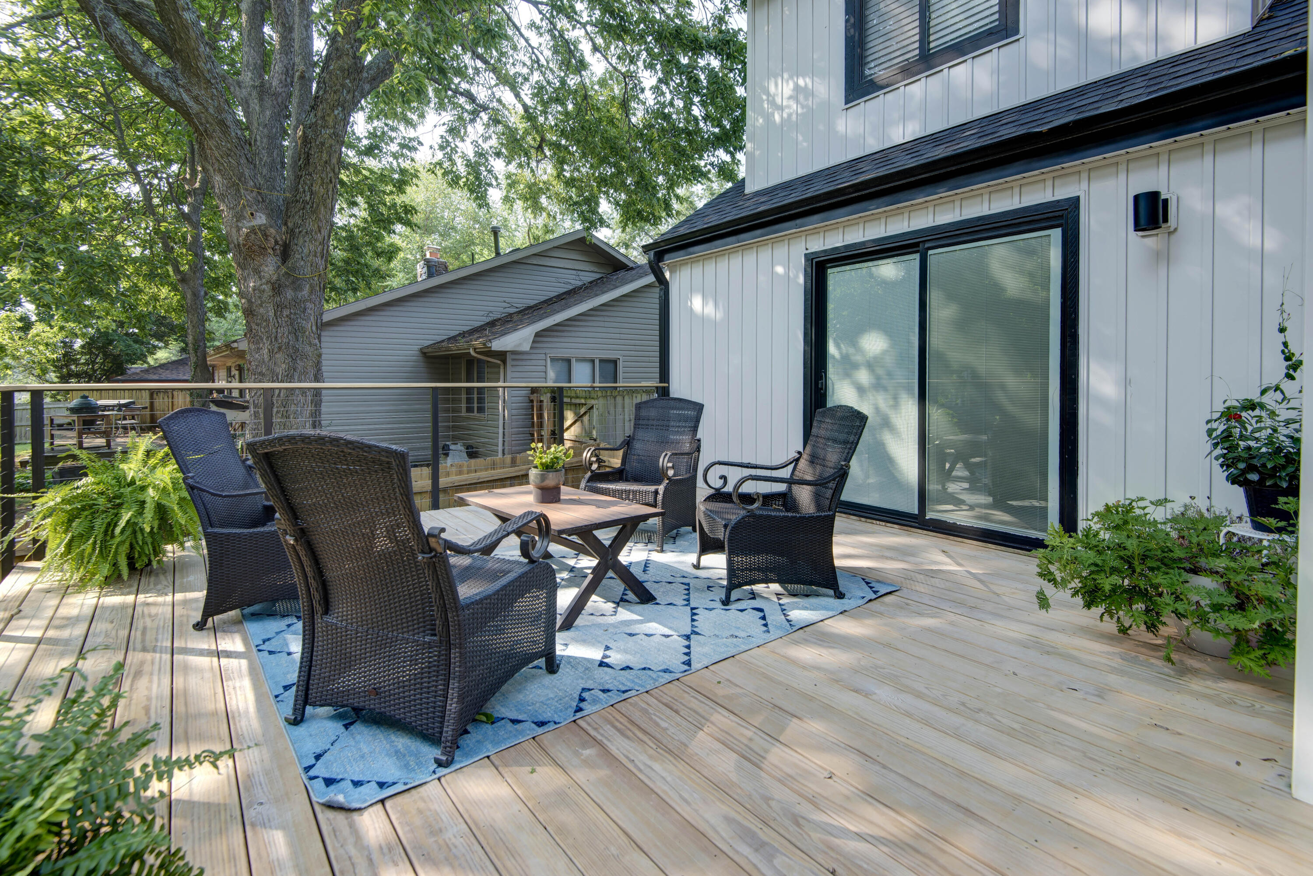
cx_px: 656
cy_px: 438
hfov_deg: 96.7
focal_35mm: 16
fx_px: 584
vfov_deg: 73.8
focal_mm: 16
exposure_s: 1/45
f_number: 6.7
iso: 100
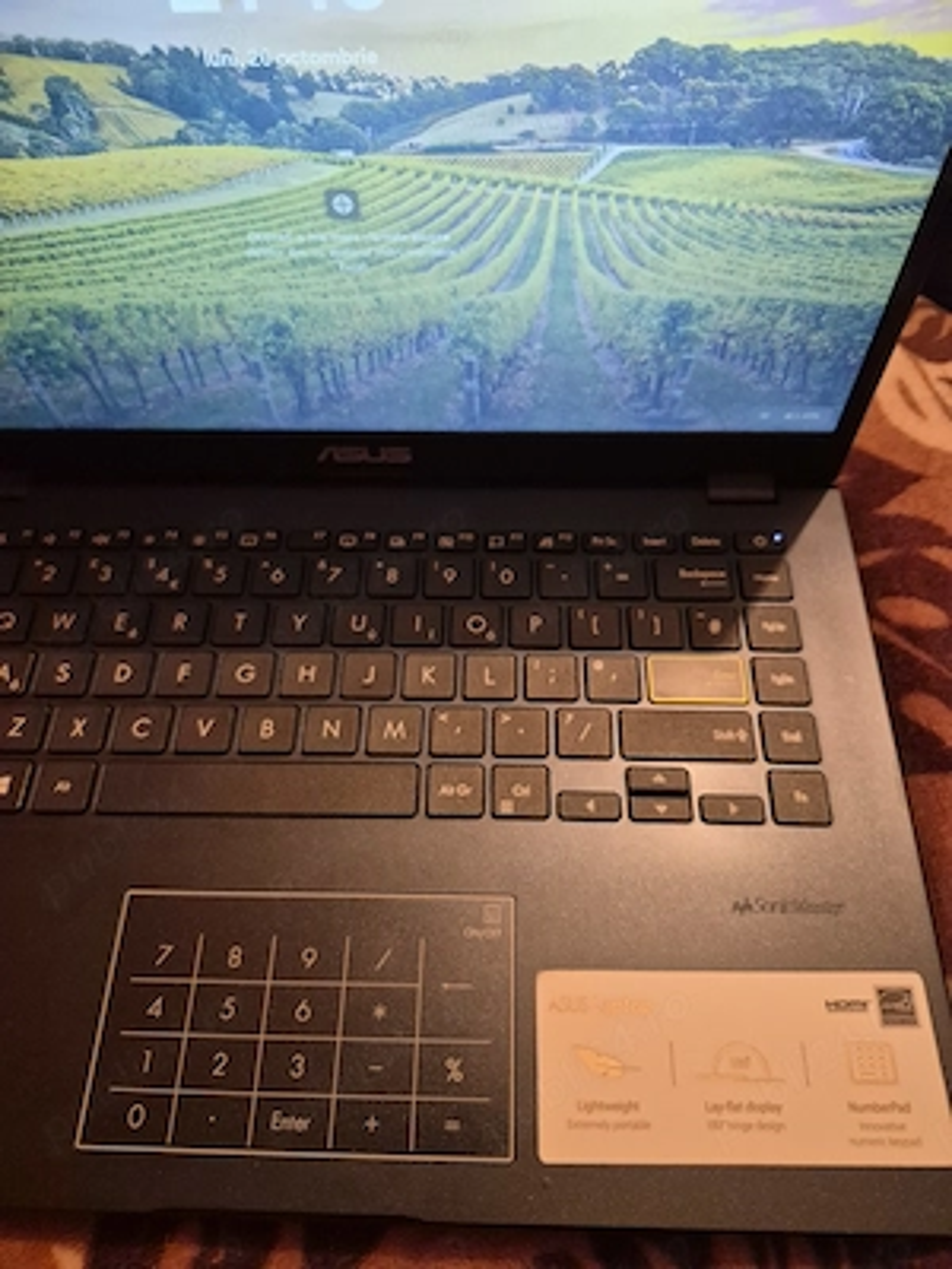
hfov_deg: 58.9
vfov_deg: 73.9
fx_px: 843
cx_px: 476
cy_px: 634
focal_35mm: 23
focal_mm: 5.4
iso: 1000
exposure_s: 1/100
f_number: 1.8
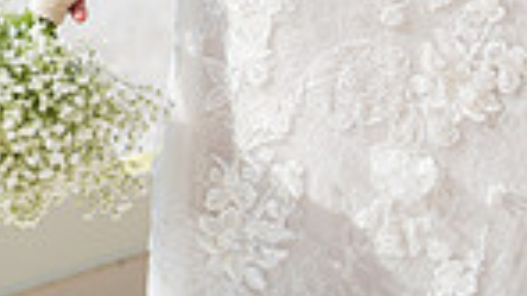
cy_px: -492
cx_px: 214
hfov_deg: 13.5
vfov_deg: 7.0
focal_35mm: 159
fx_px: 2220
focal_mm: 50
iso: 100
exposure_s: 1/6400
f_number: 1.2
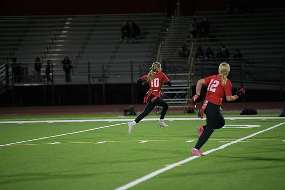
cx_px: 142
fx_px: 1584
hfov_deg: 10.3
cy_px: 95
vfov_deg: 6.9
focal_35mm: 200
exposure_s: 1/640
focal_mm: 200
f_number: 2.8
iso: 2800
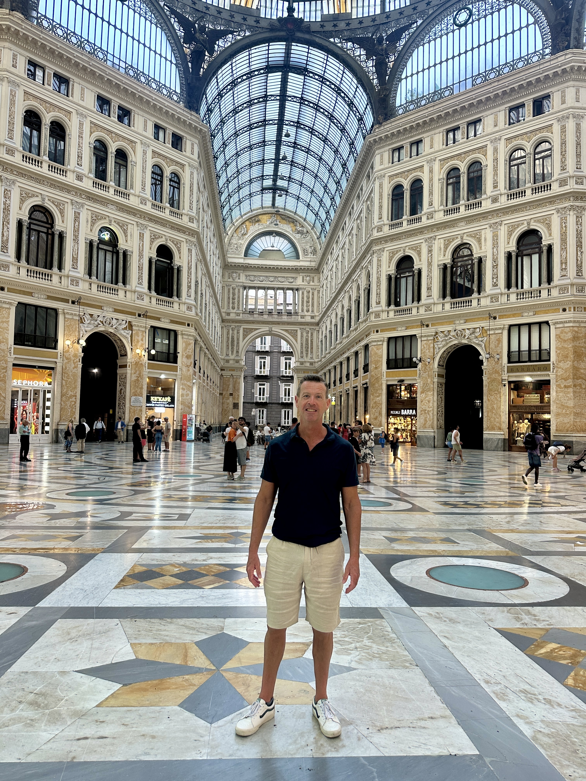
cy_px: 390
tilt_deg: +3.7
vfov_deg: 71.6
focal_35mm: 24
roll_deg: -1.1
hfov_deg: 56.8
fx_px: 542
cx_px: 293
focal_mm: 6.86
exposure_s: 1/100
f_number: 1.78
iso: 125
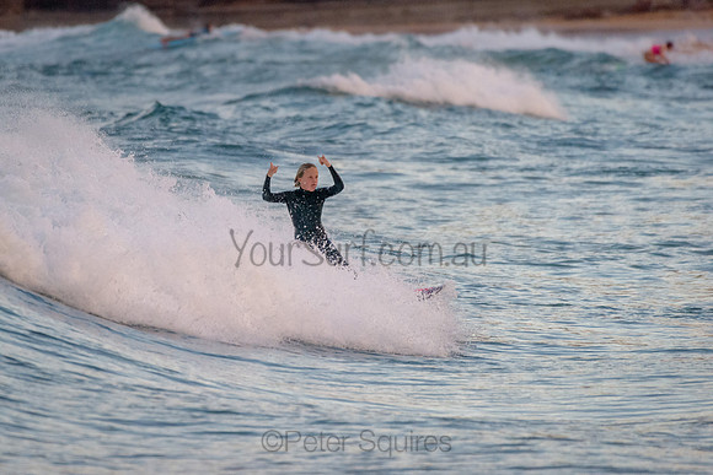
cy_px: 187
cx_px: 277
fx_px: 12120
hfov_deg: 3.4
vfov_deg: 2.2
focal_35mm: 612
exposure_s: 1/2000
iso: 2200
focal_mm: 500
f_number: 5.6
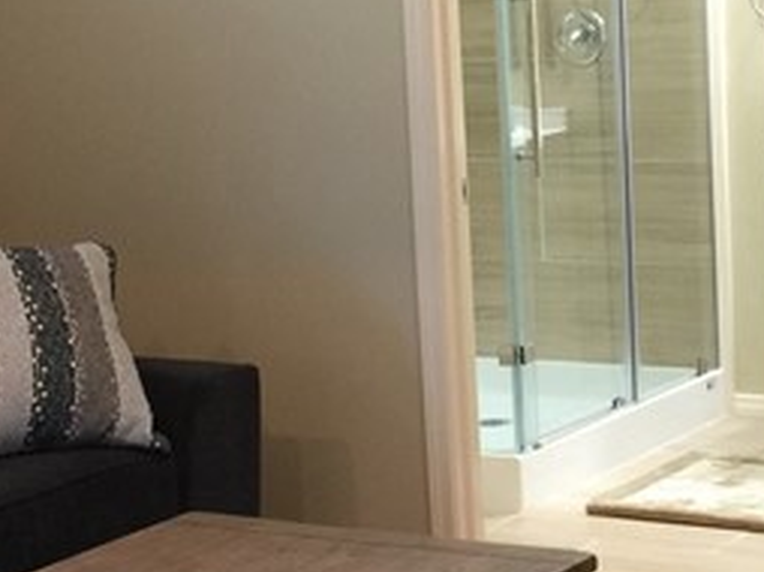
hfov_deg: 16.8
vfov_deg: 12.6
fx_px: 2580
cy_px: 202
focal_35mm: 117
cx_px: 514
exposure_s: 1/15
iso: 64
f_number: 2.2
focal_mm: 4.15
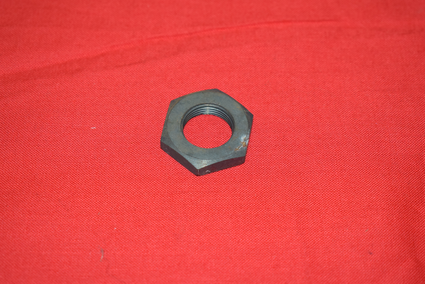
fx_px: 921
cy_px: 142
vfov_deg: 17.5
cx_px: 212
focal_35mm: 78
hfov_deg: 26.0
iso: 800
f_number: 5.6
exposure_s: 1/125
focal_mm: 52
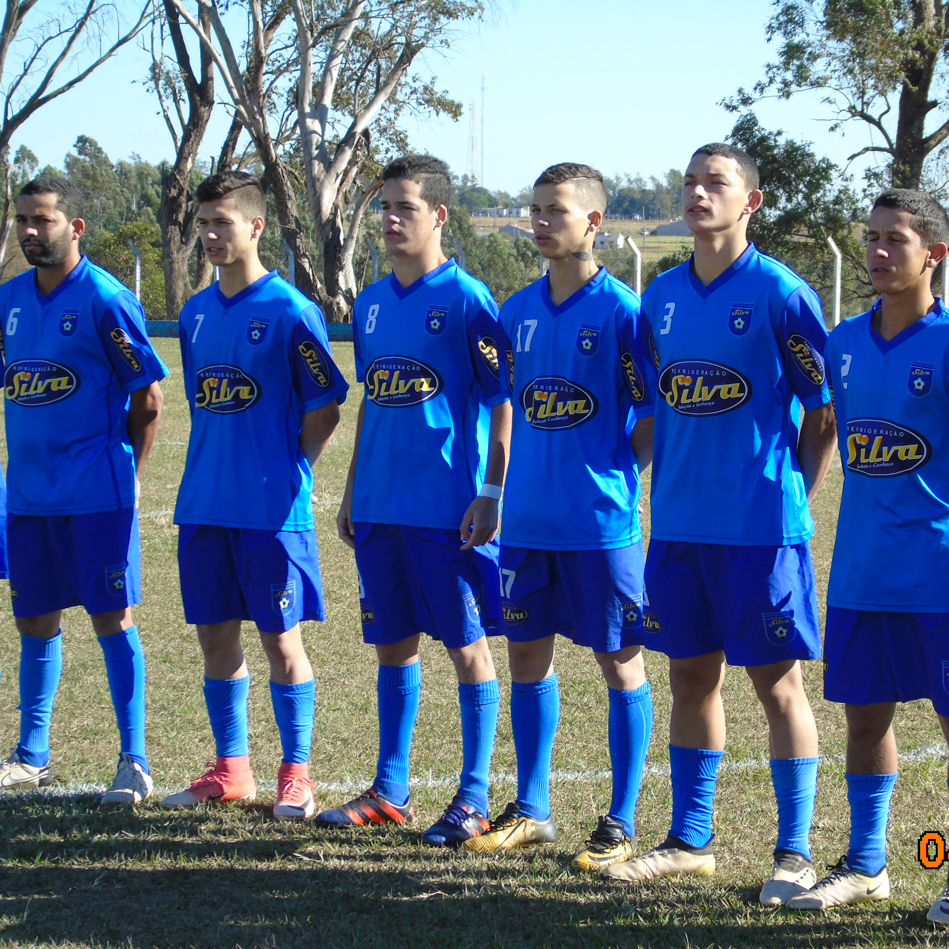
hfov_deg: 15.7
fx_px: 3443
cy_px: 474
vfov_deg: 15.7
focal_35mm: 111
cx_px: 632
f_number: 4.3
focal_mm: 17
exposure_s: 1/250
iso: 80
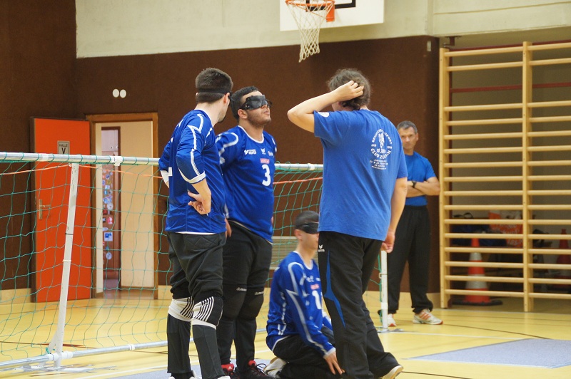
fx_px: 1783
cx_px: 286
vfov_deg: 12.2
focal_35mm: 112
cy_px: 190
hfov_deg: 18.2
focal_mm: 75
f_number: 5.6
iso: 1600
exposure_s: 1/20
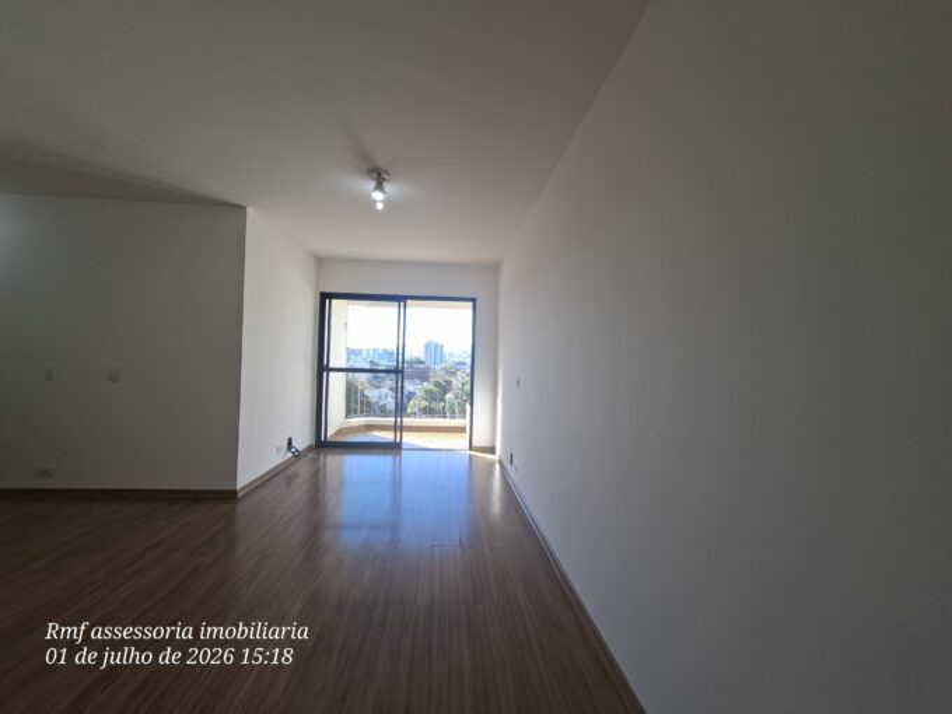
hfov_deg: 106.2
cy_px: 357
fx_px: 358
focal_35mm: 13
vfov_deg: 89.9
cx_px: 476
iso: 40
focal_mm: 1.74
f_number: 2.2
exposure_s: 1/124
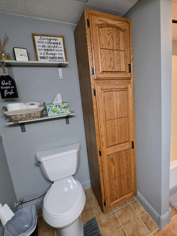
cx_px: 125
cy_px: 114
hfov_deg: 68.4
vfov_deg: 87.7
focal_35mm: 18
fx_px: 123
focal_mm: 2.2
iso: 250
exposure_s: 1/120
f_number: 1.9
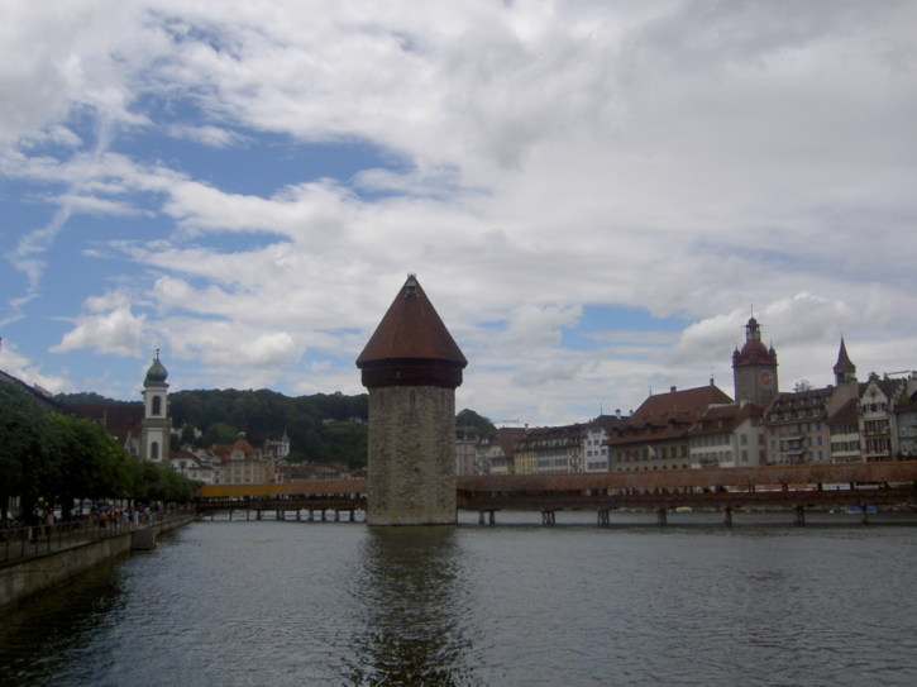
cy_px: 344
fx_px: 900
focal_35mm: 34
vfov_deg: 41.8
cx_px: 458
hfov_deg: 54.0
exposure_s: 1/800
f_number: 4.7
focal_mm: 5.6
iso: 50
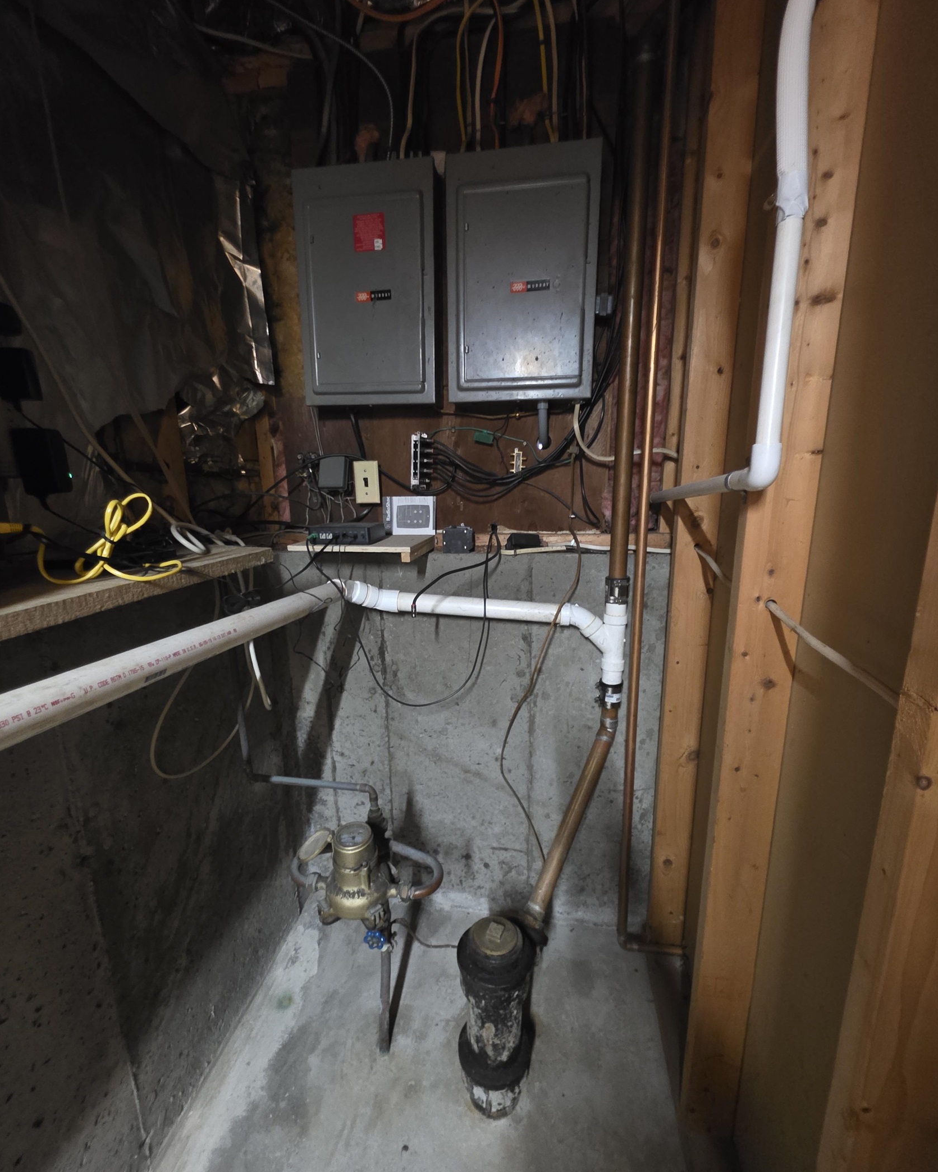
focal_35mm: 14
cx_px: 466
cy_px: 604
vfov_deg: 100.7
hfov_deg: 88.0
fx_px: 486
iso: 1000
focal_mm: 2.2
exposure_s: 1/30
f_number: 1.9
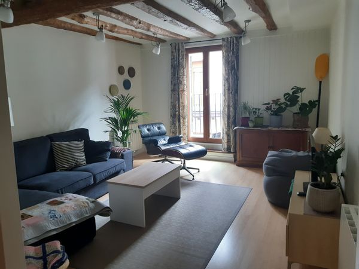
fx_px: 270
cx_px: 180
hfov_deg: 67.3
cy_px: 134
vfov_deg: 53.1
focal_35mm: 26
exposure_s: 1/50
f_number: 1.7
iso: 200
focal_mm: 3.92
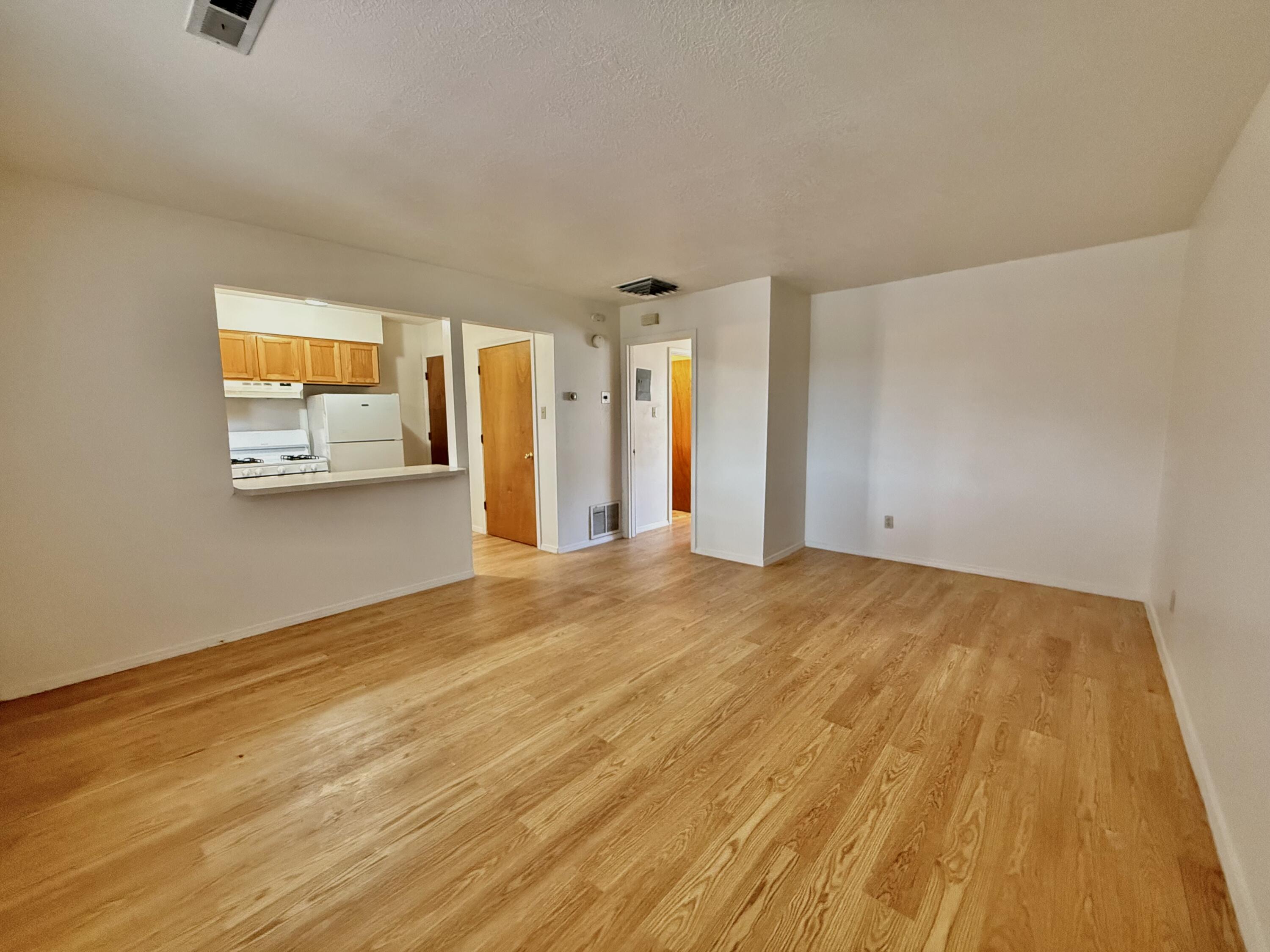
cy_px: 476
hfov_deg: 102.1
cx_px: 635
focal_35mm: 14
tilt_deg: -7.1
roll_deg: +0.3
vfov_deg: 85.7
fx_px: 514
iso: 640
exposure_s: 1/60
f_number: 2.2
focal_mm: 2.22
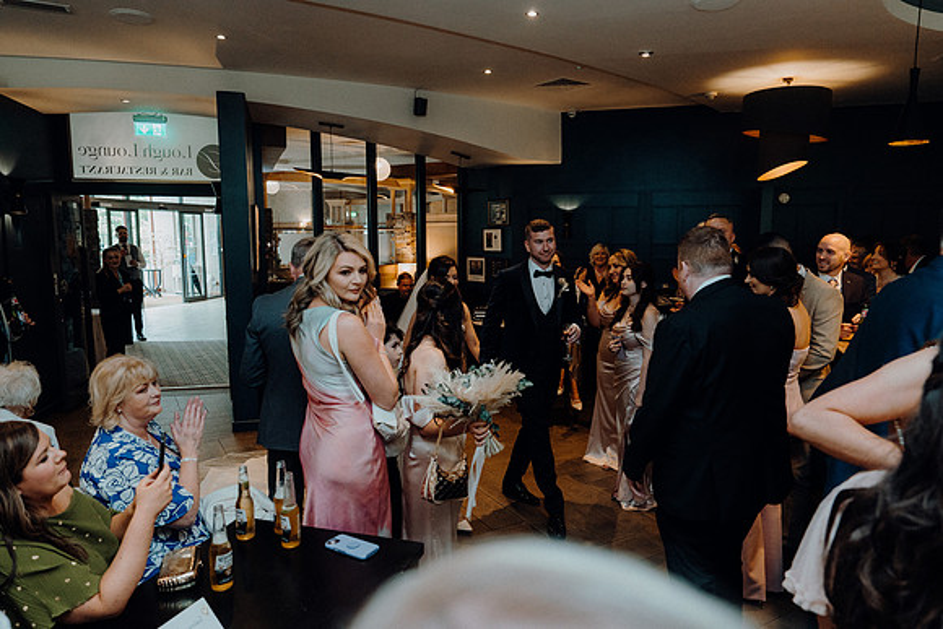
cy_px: 314
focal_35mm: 24
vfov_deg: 53.2
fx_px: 629
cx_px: 472
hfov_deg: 73.7
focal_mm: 24
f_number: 3.5
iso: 2500
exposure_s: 1/160
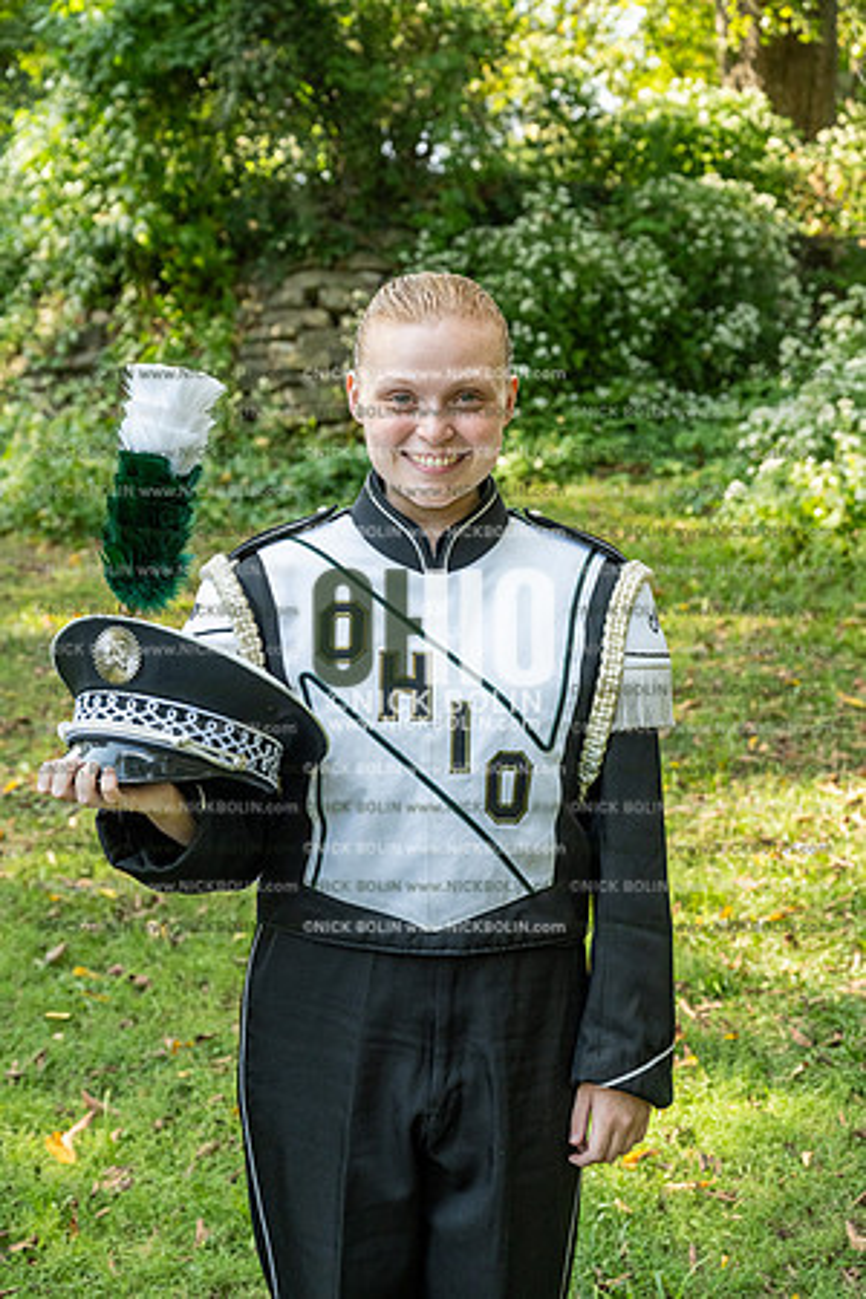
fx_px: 1912
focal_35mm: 53
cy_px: 650
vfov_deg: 37.5
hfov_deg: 25.5
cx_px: 433
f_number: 5.6
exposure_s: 1/800
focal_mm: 53
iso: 1250
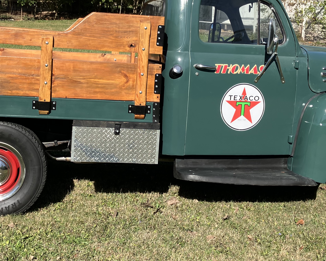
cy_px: 103
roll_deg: -0.2
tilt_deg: -11.0
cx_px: 140
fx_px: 560
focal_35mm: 58
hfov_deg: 32.4
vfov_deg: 26.2
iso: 32
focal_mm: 3.99
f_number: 1.8
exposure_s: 1/1312
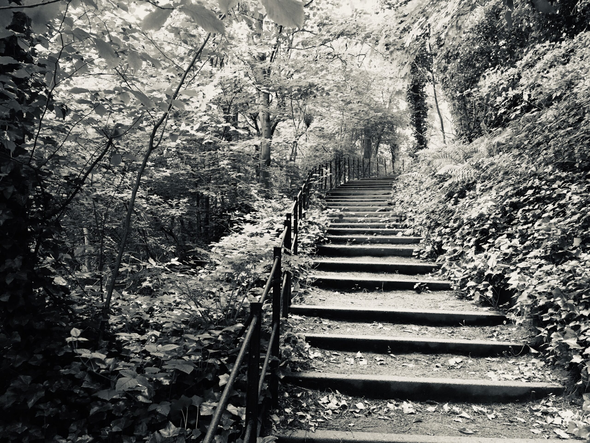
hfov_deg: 61.7
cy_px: 222
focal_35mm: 29
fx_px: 494
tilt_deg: +6.1
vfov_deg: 48.2
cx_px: 295
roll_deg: -2.4
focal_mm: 4.15
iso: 125
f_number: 2.2
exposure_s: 1/33
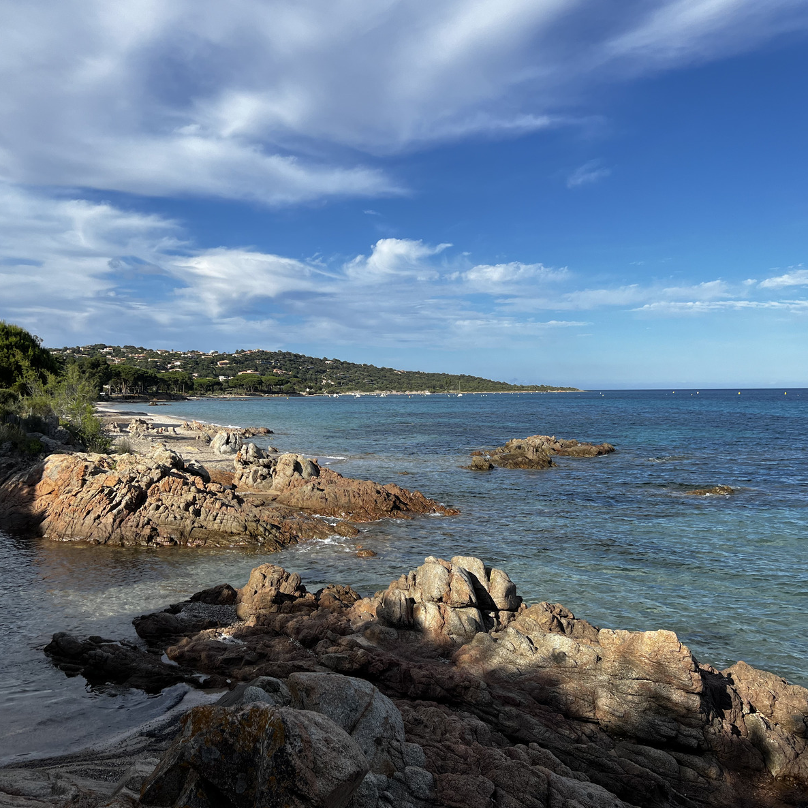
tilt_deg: -0.3
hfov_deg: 52.3
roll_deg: +0.6
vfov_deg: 52.5
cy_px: 403
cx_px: 340
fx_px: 819
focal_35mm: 31
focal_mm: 5.7
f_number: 1.5
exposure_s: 1/4630
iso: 50
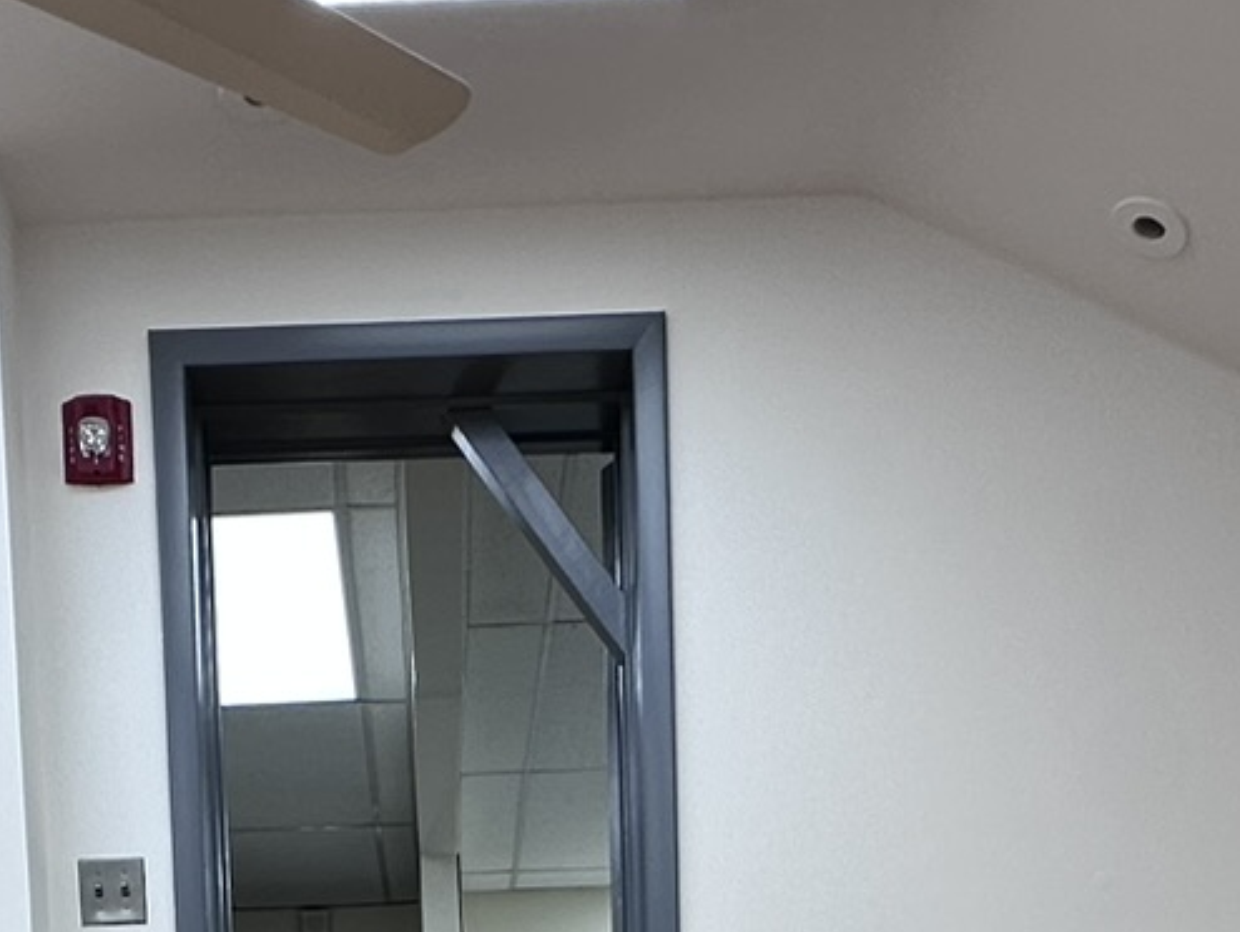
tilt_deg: -6.2
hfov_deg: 33.0
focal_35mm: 58
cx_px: 422
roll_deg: +1.9
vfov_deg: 19.5
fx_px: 2079
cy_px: 1635
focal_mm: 2.22
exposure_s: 1/120
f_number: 2.2
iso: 64
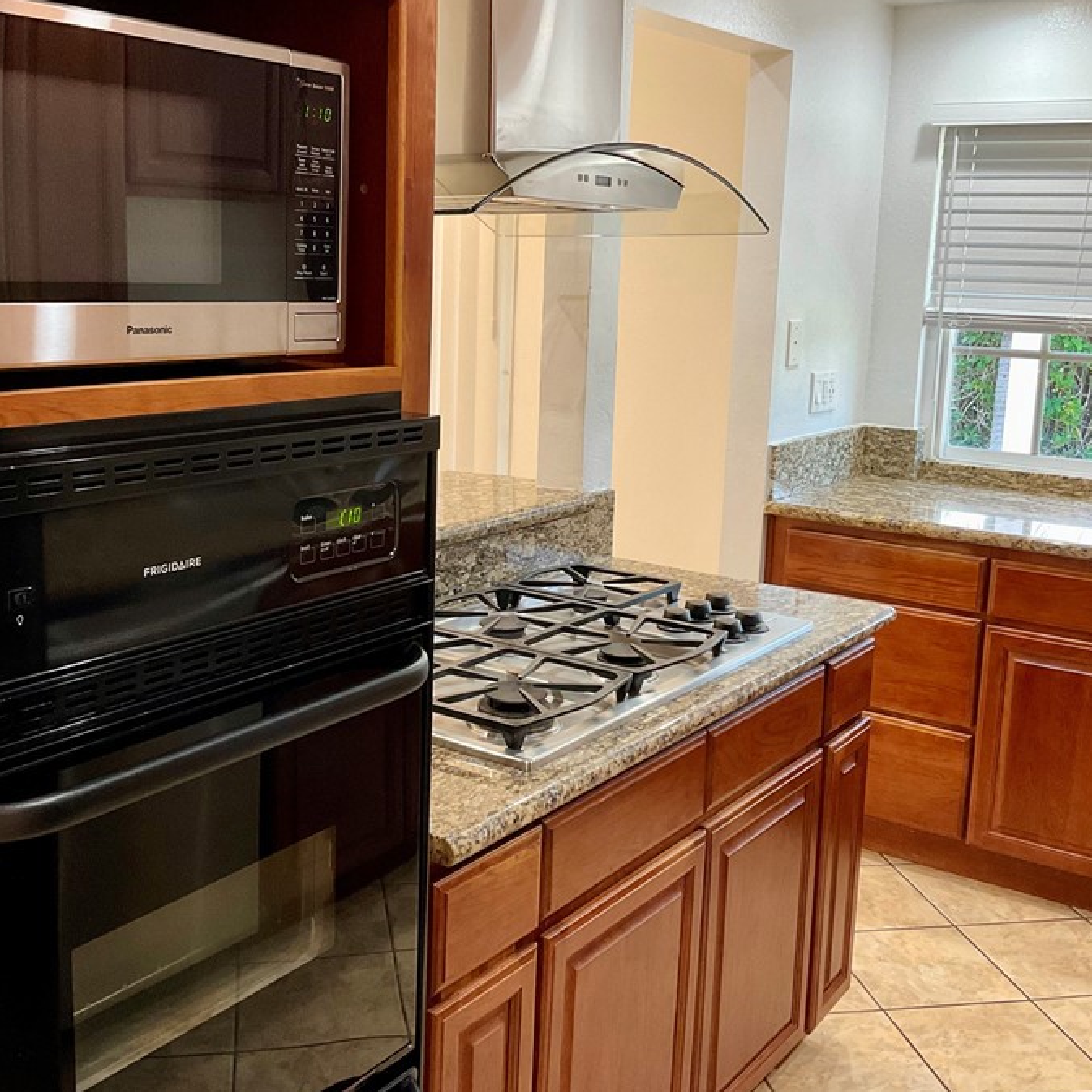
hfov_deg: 42.8
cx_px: 505
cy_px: 503
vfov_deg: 42.8
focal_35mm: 39
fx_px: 1392
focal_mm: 3
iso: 80
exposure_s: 1/60
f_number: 1.8
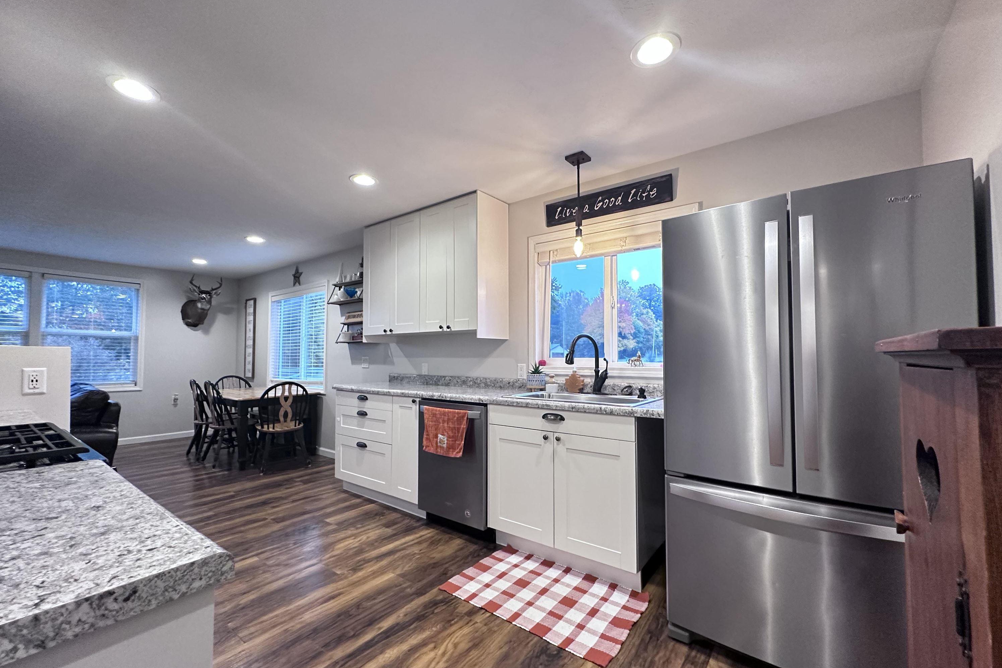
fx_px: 417
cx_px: 499
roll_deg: -0.5
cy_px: 344
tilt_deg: +1.9
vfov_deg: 77.3
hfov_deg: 100.4
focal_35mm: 15
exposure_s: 1/60
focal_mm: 2.22
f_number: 2.2
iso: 400
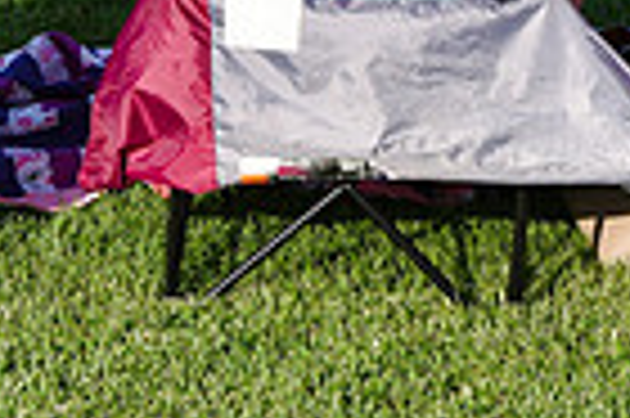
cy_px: -393
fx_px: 2902
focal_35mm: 166
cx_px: 374
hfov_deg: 12.4
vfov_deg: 7.9
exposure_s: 1/320
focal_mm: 40
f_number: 9
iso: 200
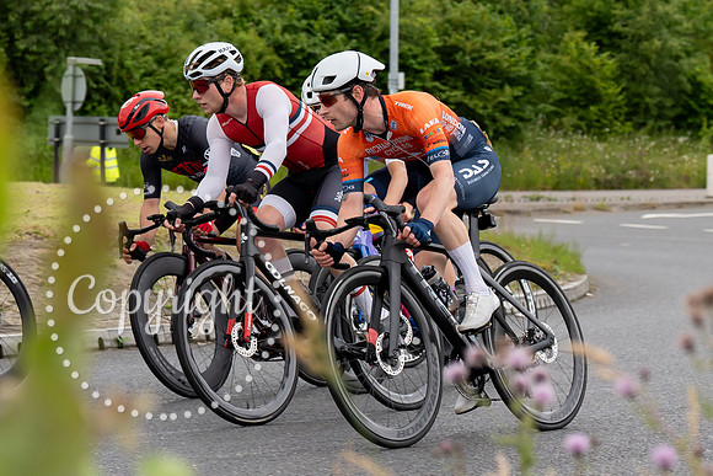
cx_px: 347
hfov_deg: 15.1
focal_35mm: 136
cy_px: 51
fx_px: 2689
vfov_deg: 10.1
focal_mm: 70
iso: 640
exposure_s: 1/1000
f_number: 4.5
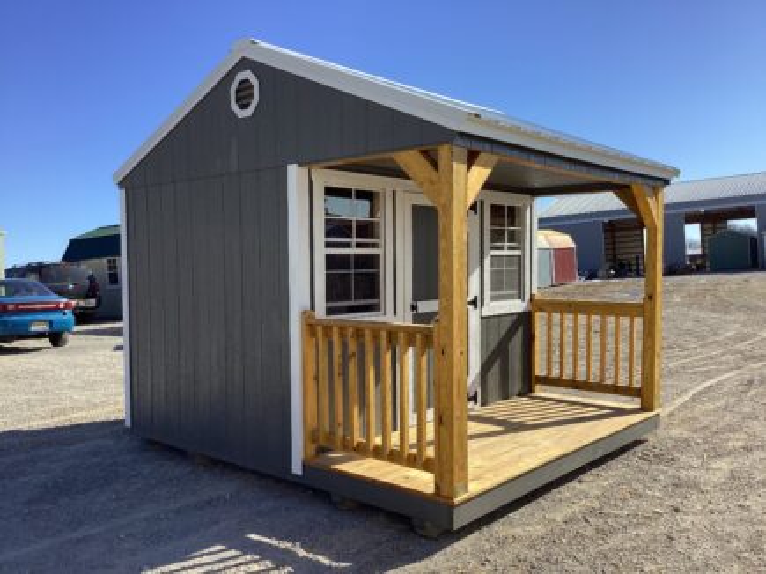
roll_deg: +3.0
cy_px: 287
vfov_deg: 45.4
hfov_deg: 58.4
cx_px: 383
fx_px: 686
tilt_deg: -1.4
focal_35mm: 31
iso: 25
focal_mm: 3.3
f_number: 2.4
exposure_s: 1/994
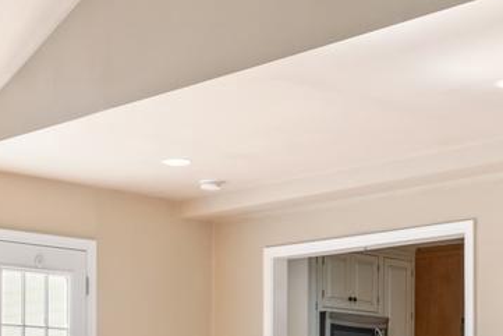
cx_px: 192
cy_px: 416
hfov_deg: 23.1
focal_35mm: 88
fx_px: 1228
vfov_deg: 15.0
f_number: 8
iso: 320
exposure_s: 1/10
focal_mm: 15.5
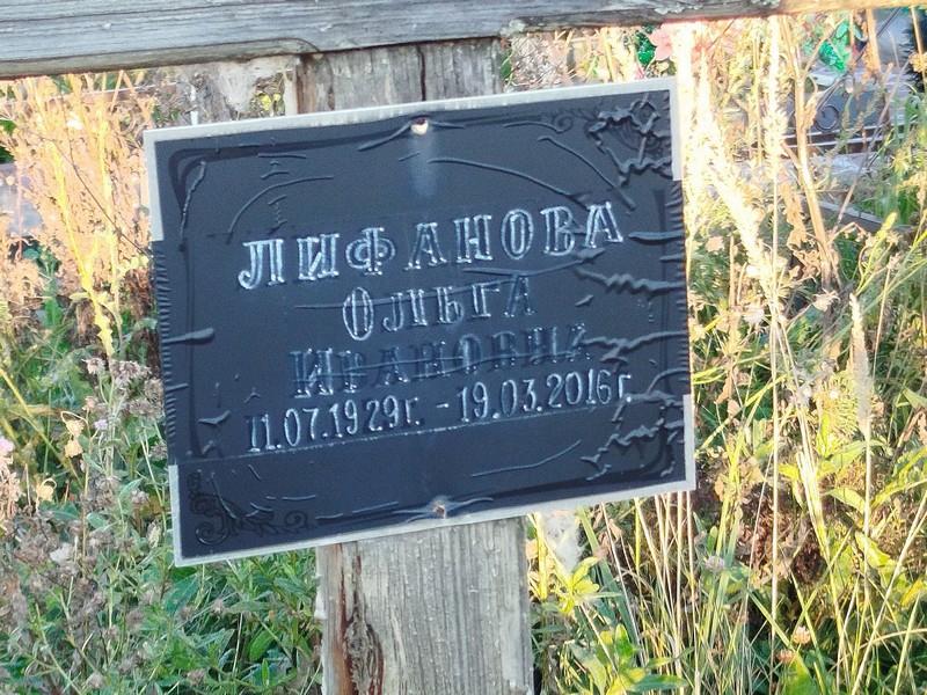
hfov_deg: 49.0
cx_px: 464
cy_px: 348
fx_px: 1018
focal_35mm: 38
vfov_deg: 37.7
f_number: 1.7
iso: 50
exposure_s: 1/50
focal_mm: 5.31
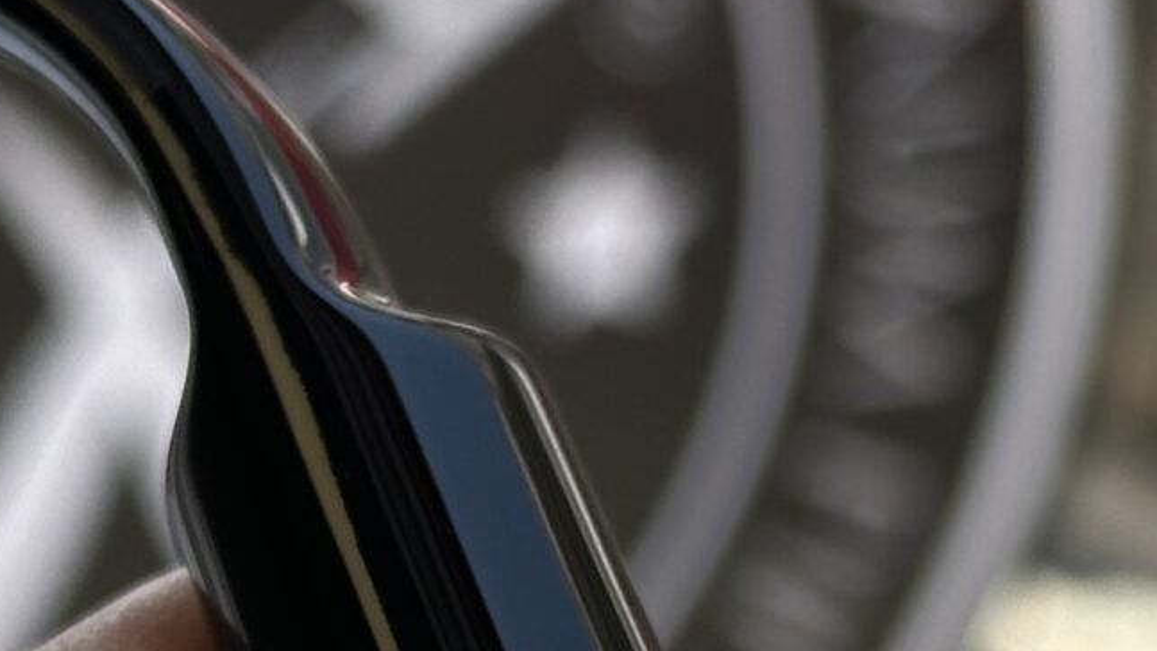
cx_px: 789
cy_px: 980
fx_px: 6351
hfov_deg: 10.4
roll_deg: -2.0
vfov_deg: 5.8
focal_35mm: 207
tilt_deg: -22.8
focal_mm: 6.86
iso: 64
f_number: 1.78
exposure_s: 1/690
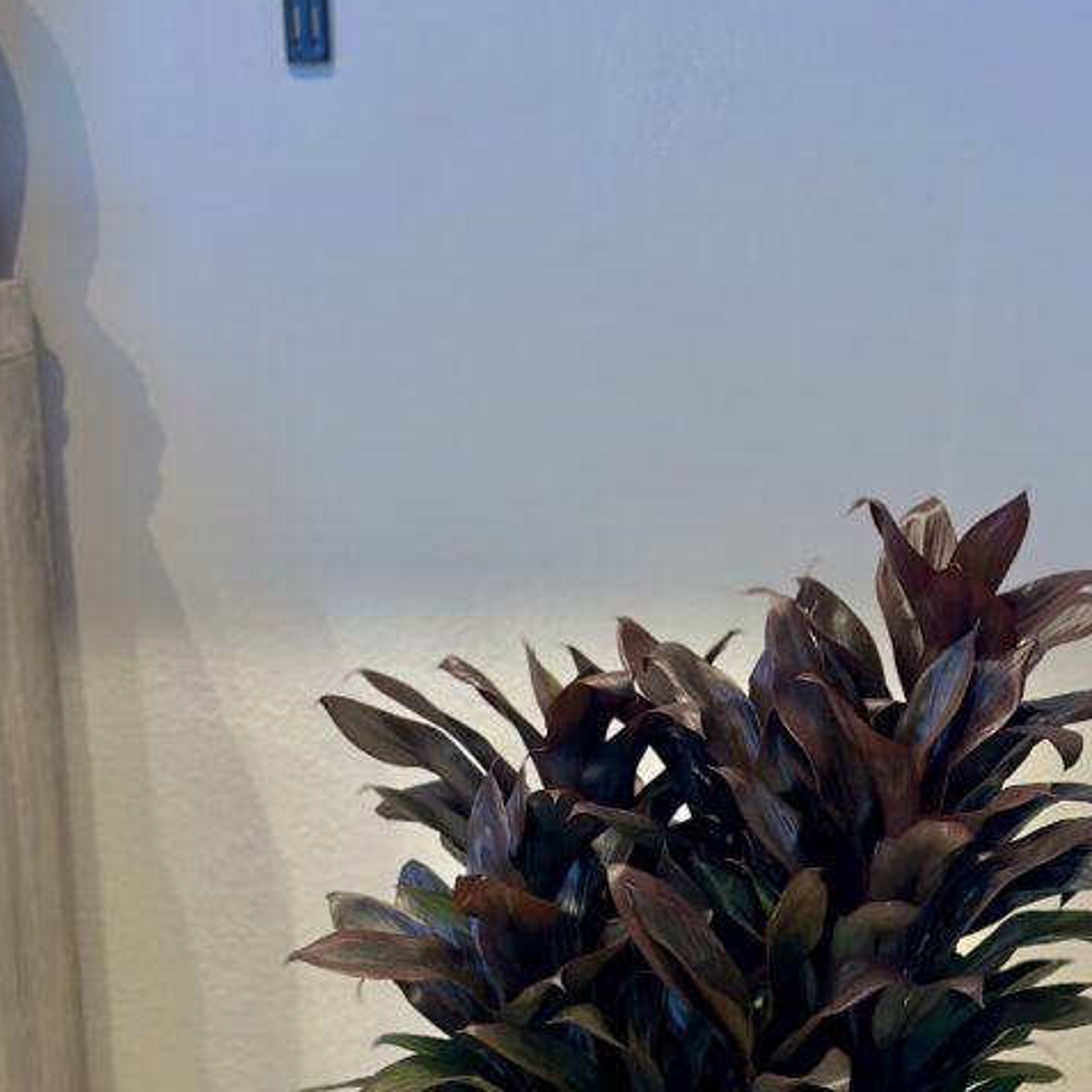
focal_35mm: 91
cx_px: 799
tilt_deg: -14.6
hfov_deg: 19.0
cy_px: 1037
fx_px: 3248
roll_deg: -0.3
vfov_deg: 18.7
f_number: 1.78
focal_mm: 6.86
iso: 125
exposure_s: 1/60
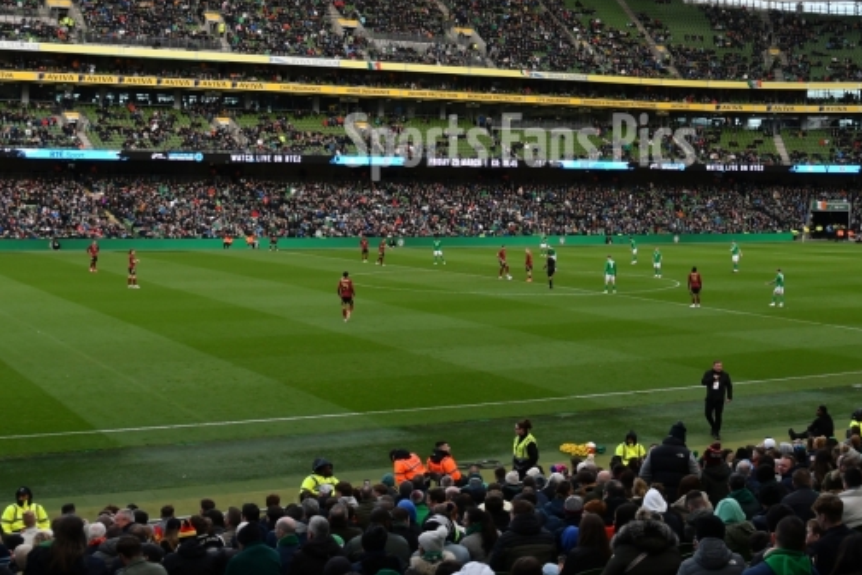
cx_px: 519
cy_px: 149
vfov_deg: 23.6
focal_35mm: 57
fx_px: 1365
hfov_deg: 34.9
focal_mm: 18
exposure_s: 1/640
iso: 200
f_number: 3.5
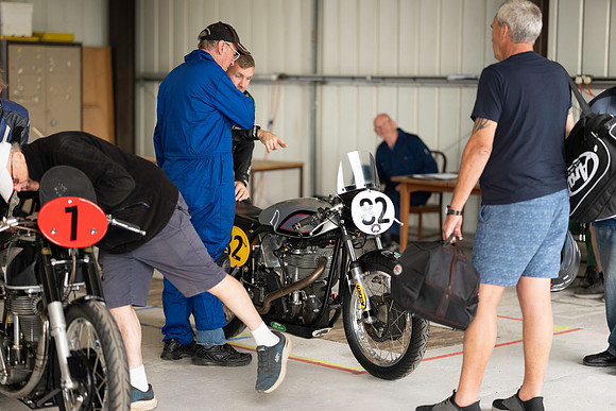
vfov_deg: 16.1
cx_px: 308
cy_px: 206
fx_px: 1455
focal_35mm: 85
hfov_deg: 23.9
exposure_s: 1/1600
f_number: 1.6
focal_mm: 85
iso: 400
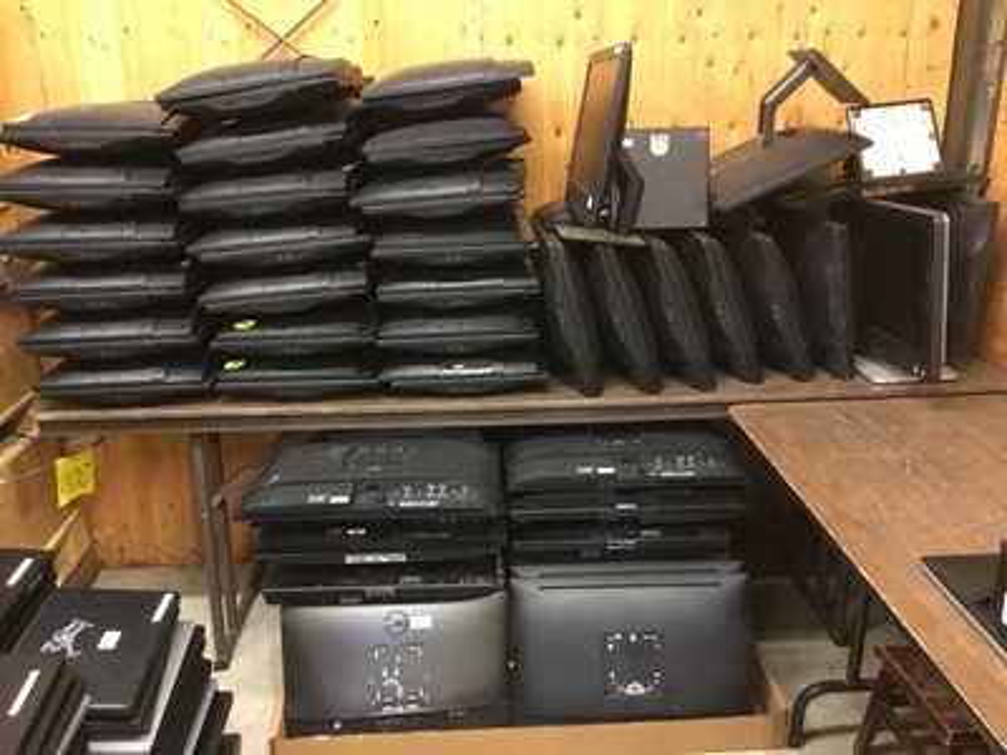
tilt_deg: -17.5
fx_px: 902
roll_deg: +2.1
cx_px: 504
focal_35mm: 31
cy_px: 378
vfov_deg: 45.4
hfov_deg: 58.4
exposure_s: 1/15
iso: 320
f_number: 2.4
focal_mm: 3.3
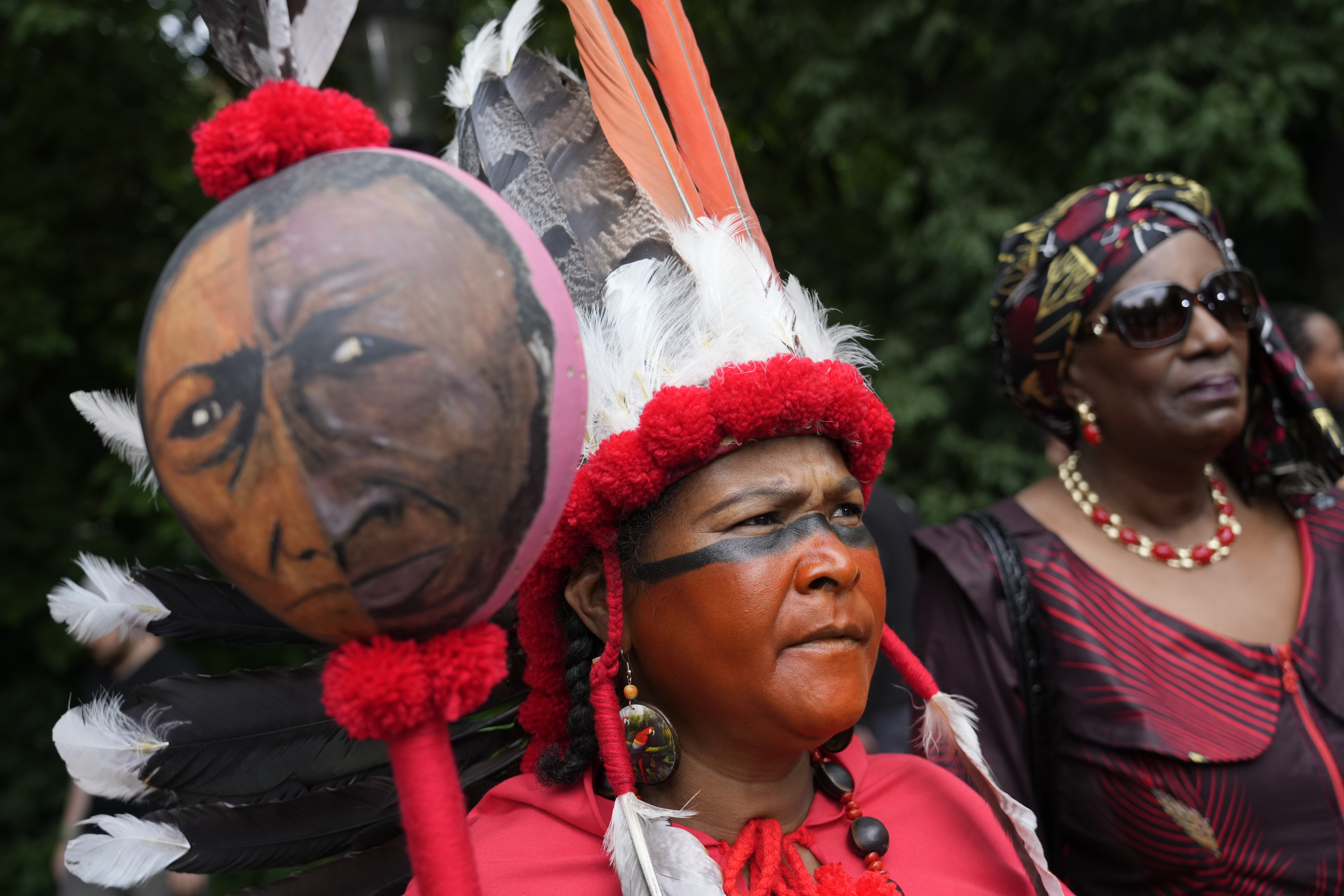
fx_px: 1643
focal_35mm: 44
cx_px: 672
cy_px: 448
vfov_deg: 30.5
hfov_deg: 44.5
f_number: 4.5
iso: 500
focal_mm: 44
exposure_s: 1/500
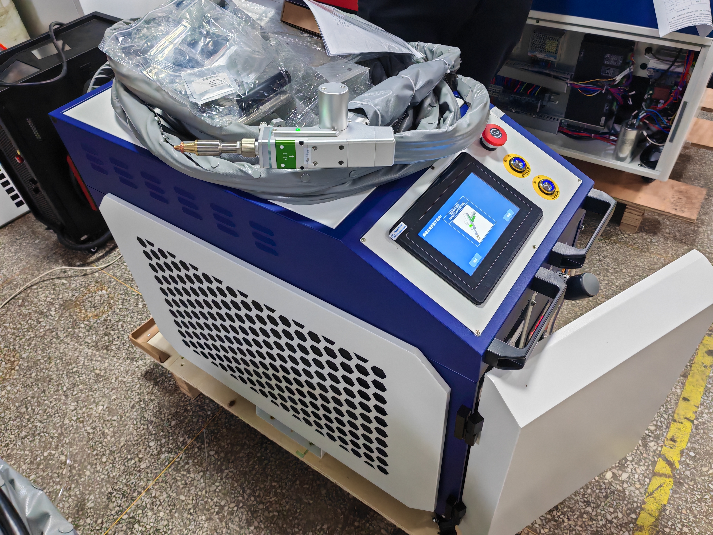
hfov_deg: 65.3
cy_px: 268
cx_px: 356
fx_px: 556
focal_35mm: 27
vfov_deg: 51.4
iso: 640
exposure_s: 1/50
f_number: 1.95
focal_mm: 5.52
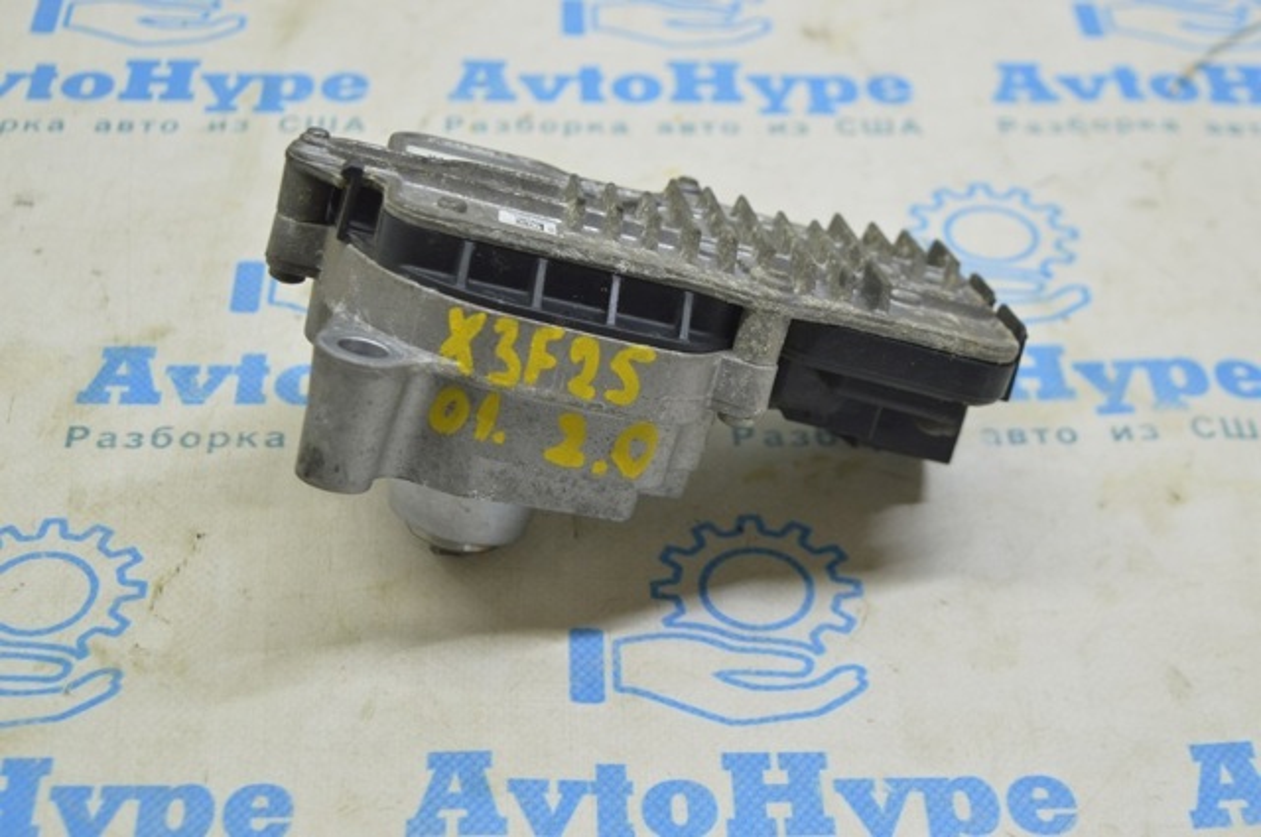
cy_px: 418
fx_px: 2204
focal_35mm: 63
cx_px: 630
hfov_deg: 31.9
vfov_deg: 21.5
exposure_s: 1/20
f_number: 5.6
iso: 400
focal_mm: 42
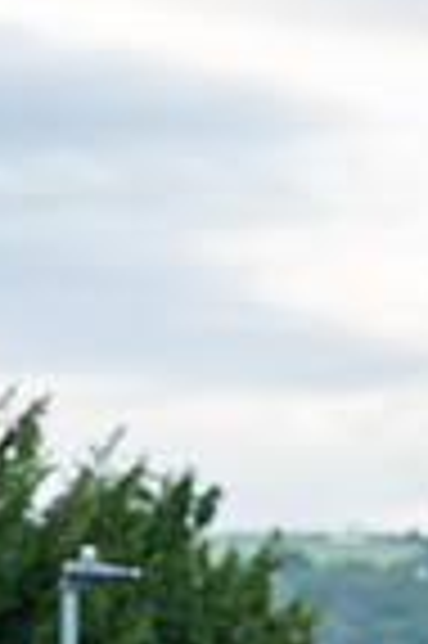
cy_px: 775
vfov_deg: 6.3
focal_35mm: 328
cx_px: 554
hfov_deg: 4.2
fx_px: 5863
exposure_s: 1/640
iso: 800
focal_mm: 104
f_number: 3.2
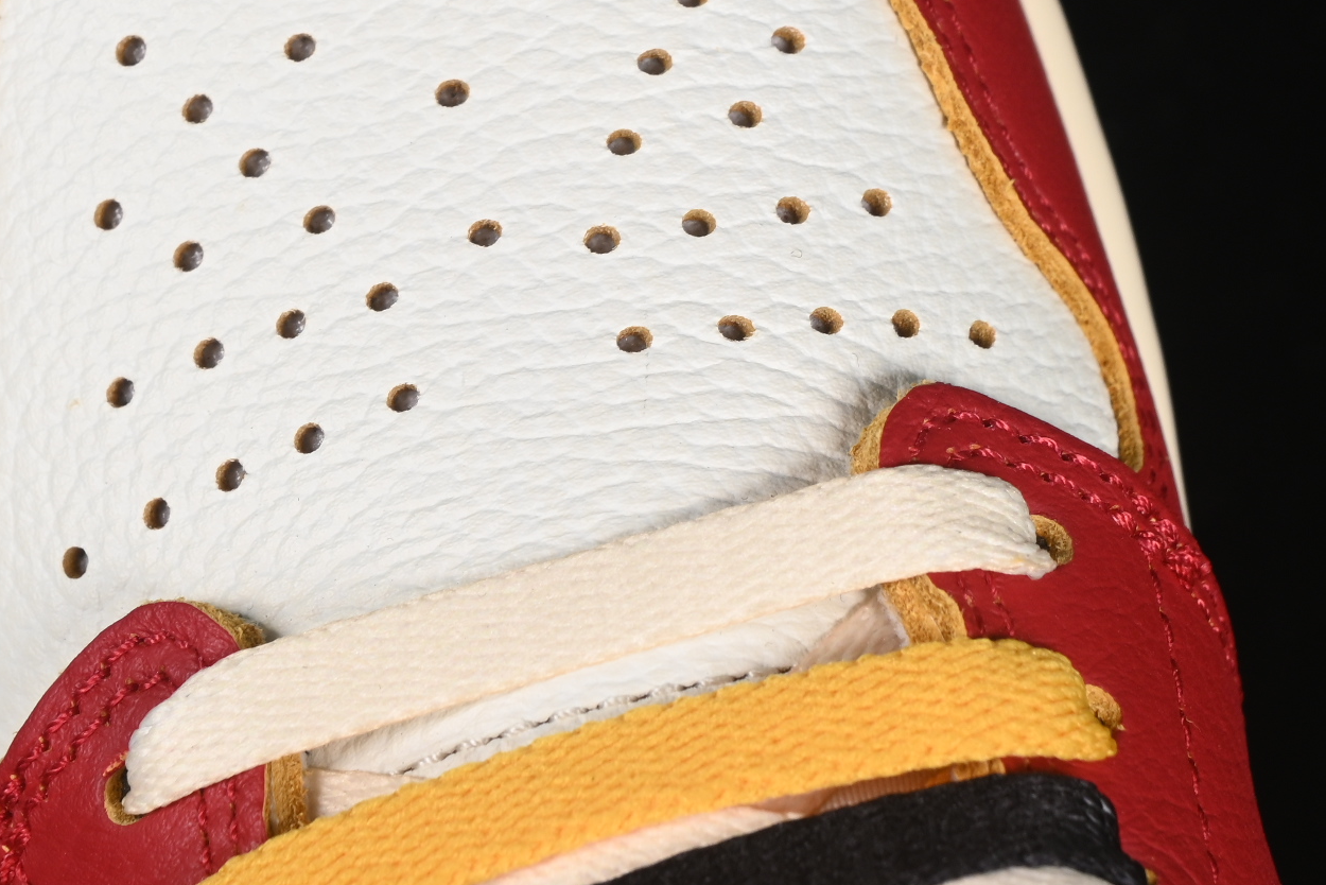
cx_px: 487
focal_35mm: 167
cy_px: 179
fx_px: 6152
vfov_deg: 8.2
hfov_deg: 12.3
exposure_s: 1/80
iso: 160
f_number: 7.1
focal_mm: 50
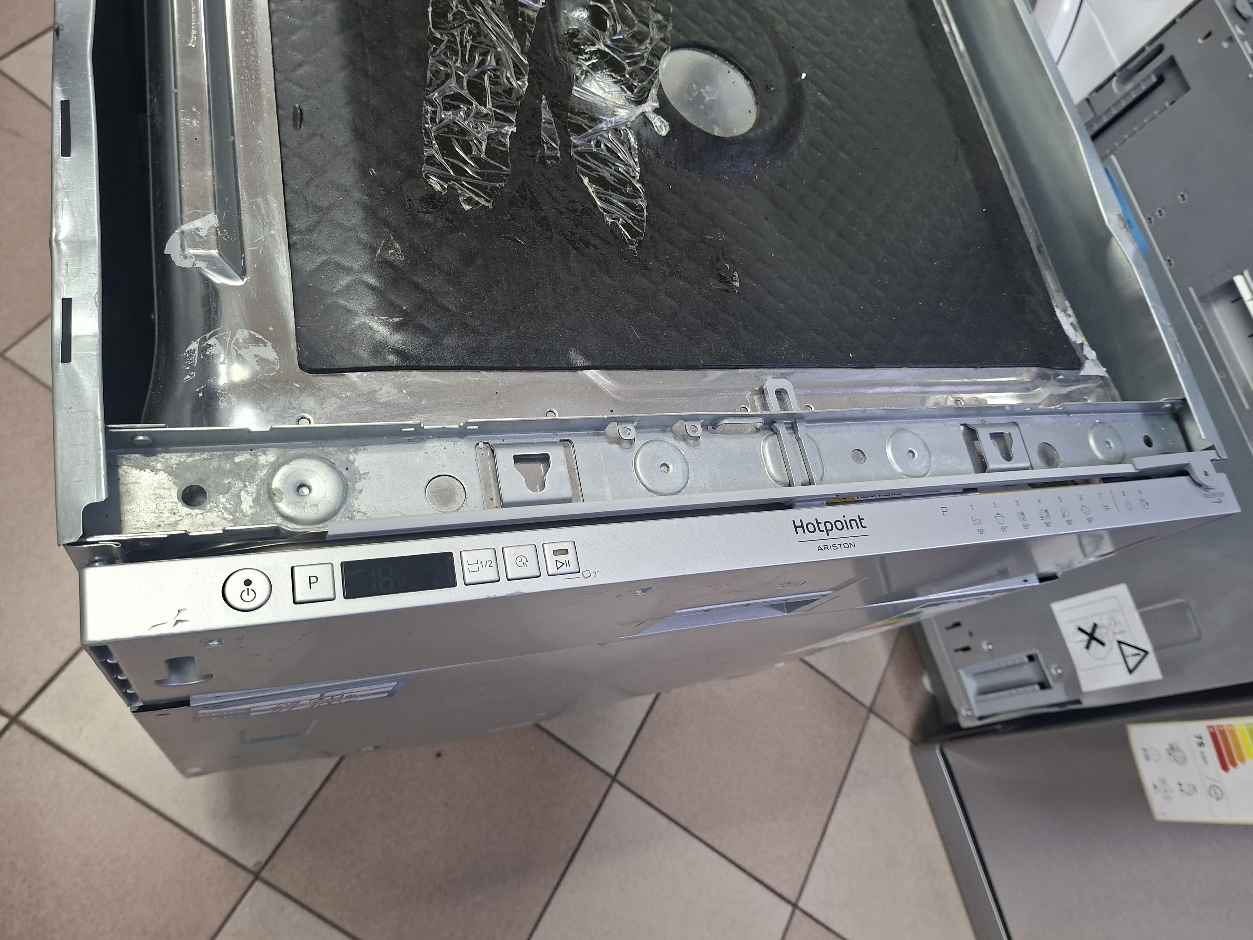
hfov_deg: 73.9
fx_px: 833
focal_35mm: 23
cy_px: 470
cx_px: 626
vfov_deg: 58.9
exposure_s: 1/50
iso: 320
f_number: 1.8
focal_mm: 5.54
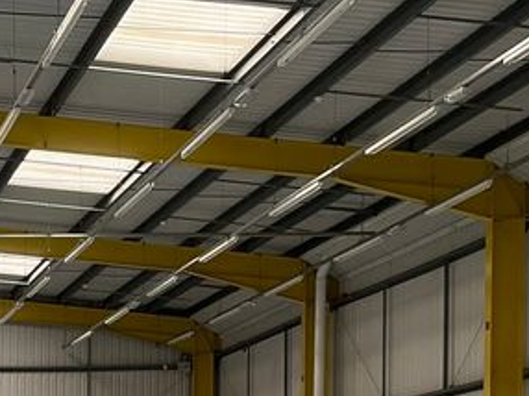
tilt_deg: -1.0
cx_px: -268
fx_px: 1542
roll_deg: +0.0
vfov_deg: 13.7
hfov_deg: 17.5
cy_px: 593
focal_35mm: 101
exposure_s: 1/99
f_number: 1.6
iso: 125
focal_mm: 5.1
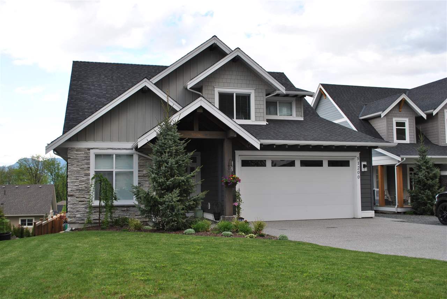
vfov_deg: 36.9
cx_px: 224
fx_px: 447
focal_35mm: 36
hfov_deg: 53.1
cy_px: 150
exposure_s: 1/125
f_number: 5.6
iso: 100
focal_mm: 24
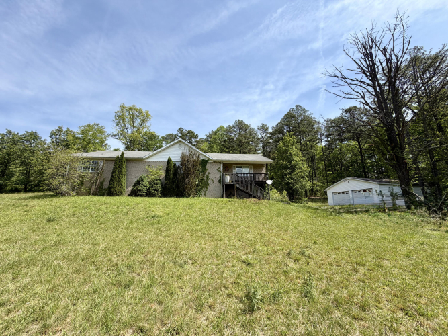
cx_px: 224
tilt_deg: +14.6
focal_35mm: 14
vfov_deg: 85.7
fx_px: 181
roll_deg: +0.7
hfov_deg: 102.1
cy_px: 168
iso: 20
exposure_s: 1/809
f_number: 2.2
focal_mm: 2.22
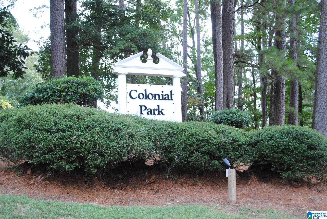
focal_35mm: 36
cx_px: 164
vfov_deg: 37.0
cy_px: 110
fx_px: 327
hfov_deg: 53.1
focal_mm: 24
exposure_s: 1/80
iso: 200
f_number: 4.5
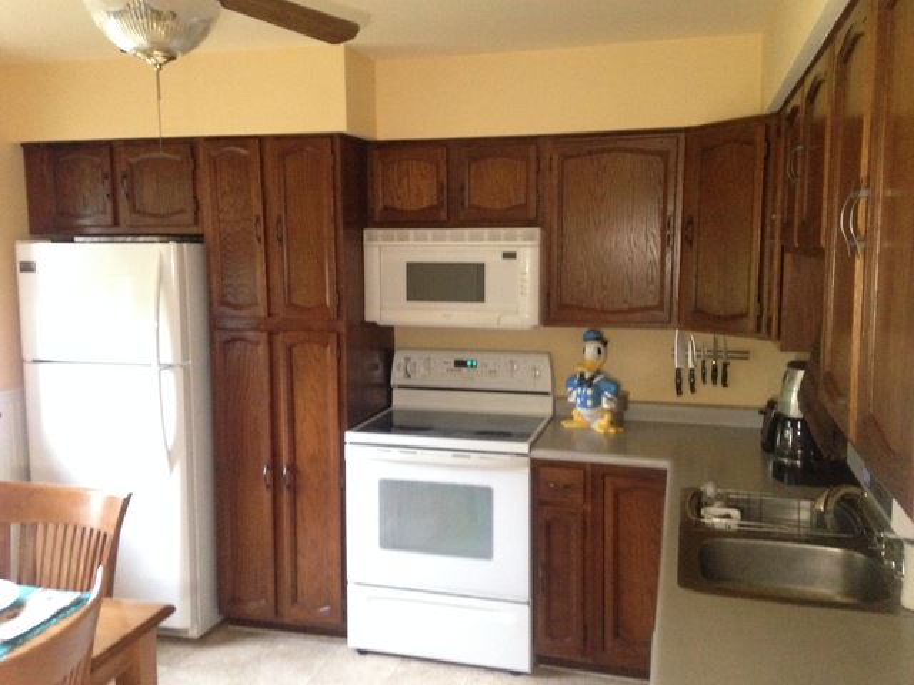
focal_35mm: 33
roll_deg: +0.0
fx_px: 871
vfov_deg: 42.9
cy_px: 342
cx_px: 457
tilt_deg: -7.8
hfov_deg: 55.4
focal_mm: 4.12
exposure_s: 1/15
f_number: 2.4
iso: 640
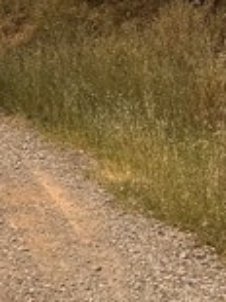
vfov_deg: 12.0
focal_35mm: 159
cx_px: -21
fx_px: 1386
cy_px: -99
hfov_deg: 9.2
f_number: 1.78
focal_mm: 6.76
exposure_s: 1/6173
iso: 80
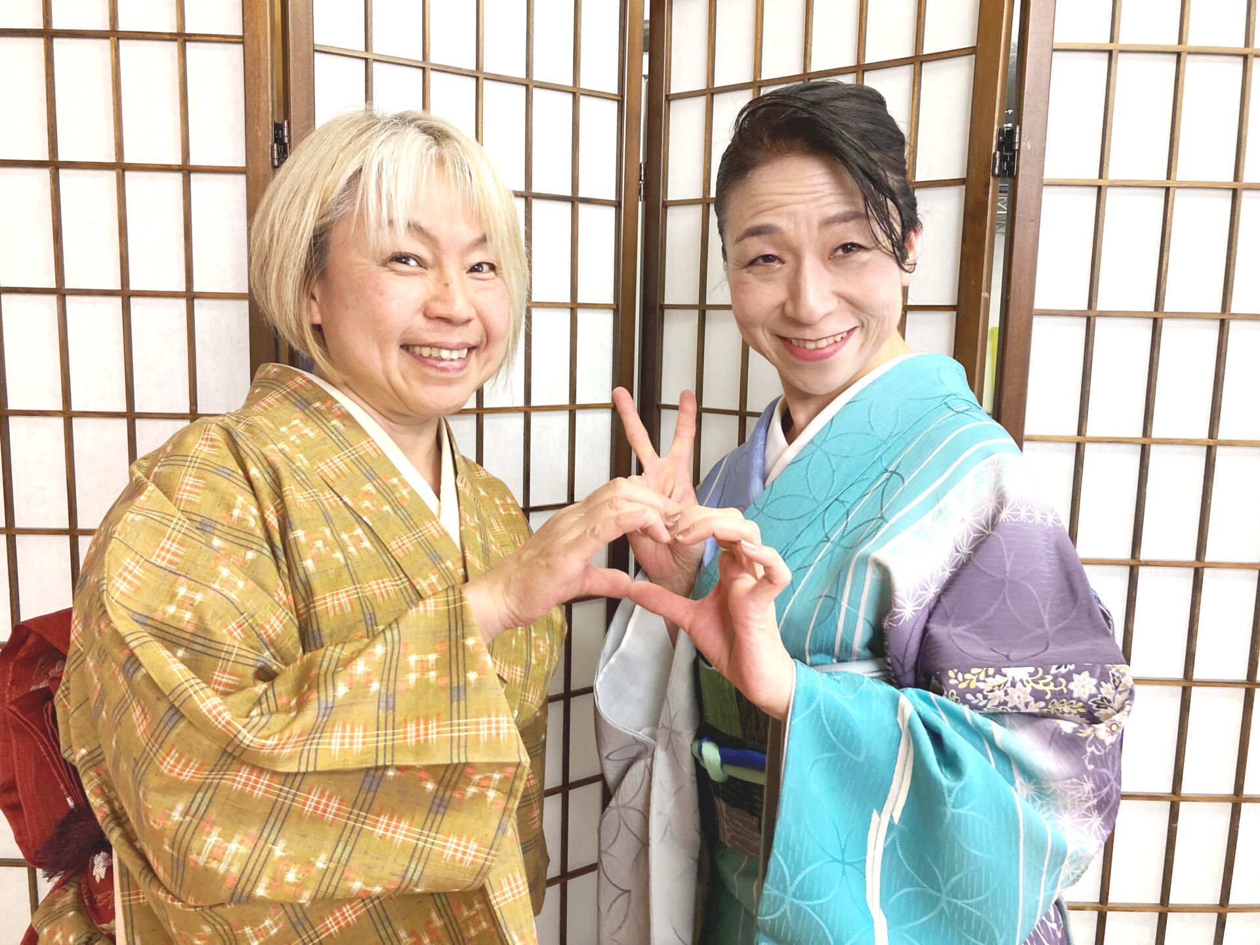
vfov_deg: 49.7
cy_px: 472
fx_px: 1019
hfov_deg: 63.4
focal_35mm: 28
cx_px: 630
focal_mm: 3.99
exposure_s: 1/50
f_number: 1.8
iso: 100
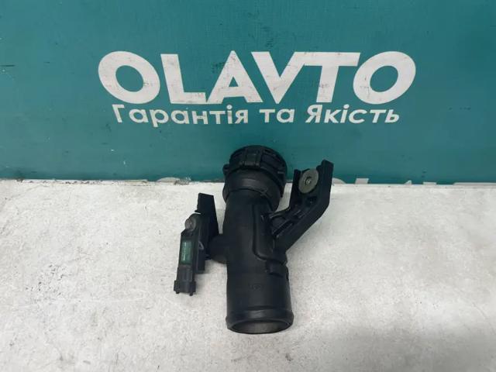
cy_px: 186
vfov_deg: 53.1
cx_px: 248
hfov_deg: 67.3
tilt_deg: -51.4
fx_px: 373
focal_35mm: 26
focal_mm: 4.2
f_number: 1.6
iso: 100
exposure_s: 1/100
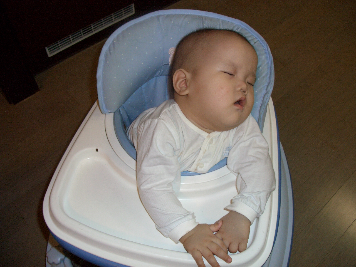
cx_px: 178
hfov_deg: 55.4
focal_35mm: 33
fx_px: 339
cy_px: 134
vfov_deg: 42.9
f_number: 2.8
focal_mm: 7.1
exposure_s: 1/60
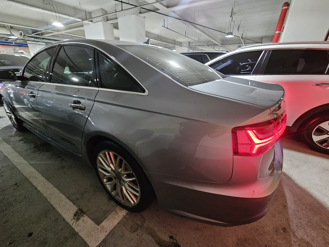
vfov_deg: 89.9
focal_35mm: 13
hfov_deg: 106.2
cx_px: 164
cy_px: 124
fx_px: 124
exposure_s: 1/24
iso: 1000
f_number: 2.2
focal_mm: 2.2
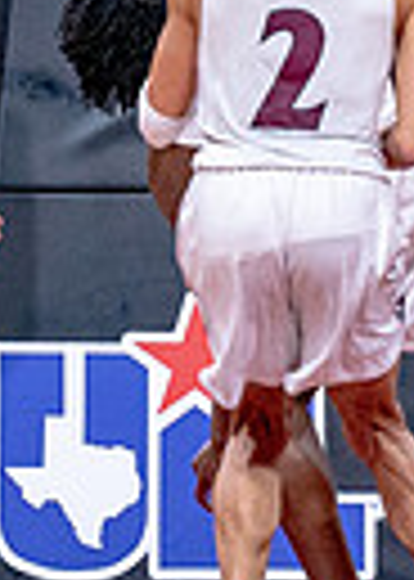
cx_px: 333
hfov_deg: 1.4
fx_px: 16989
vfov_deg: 2.0
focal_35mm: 1031
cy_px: -314
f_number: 2.8
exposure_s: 1/1000
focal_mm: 200
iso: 2500
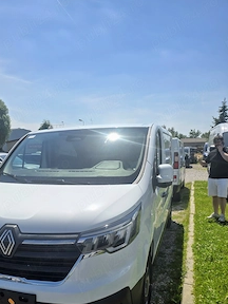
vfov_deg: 55.7
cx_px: 73
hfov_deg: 43.4
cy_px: 202
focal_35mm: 32
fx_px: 281
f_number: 1.7
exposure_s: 1/1410
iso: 12
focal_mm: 6.3
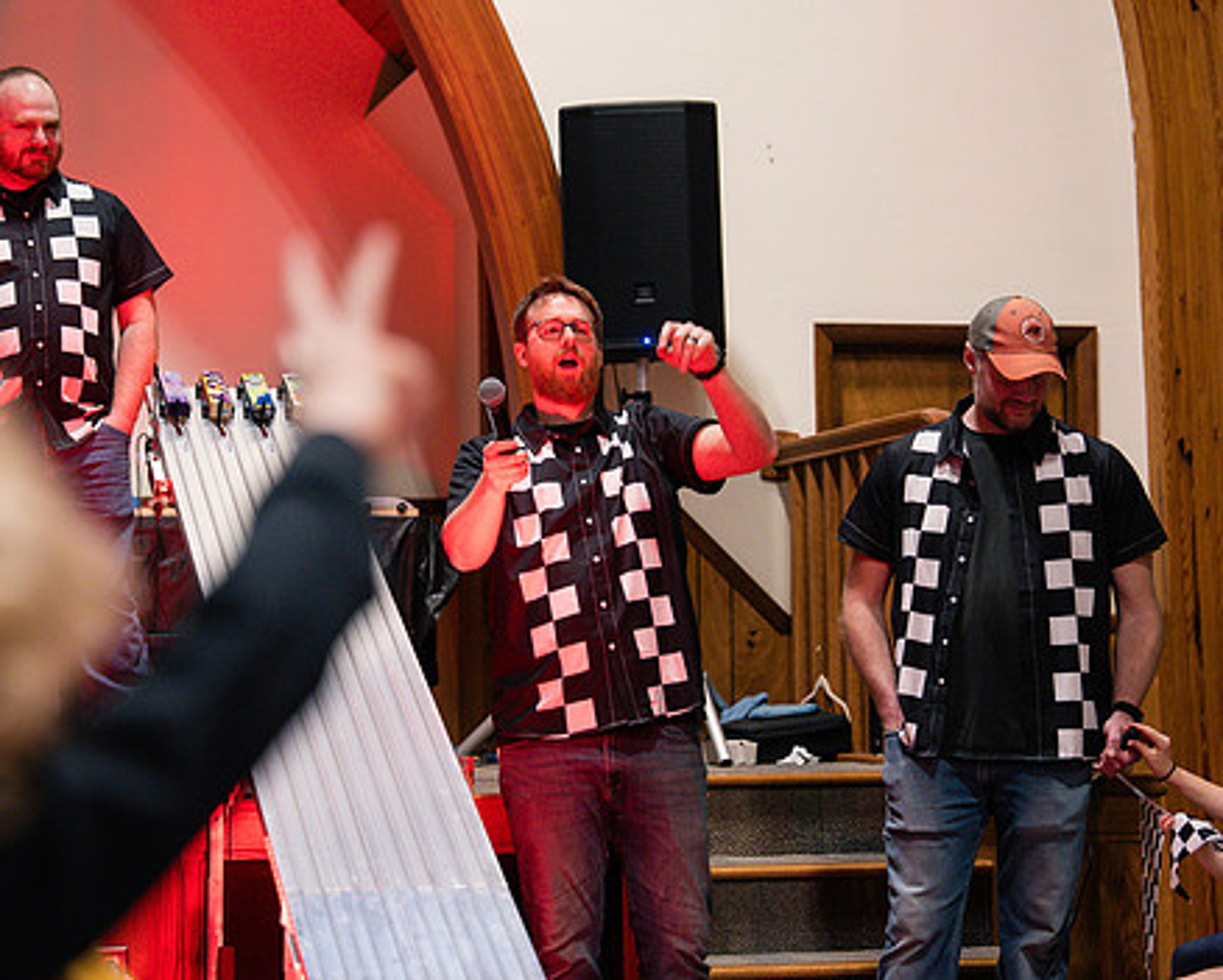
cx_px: 578
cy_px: 462
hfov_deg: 21.0
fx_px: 3296
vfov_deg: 16.9
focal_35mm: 91
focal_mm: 70
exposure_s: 1/320
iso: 2500
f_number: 2.8
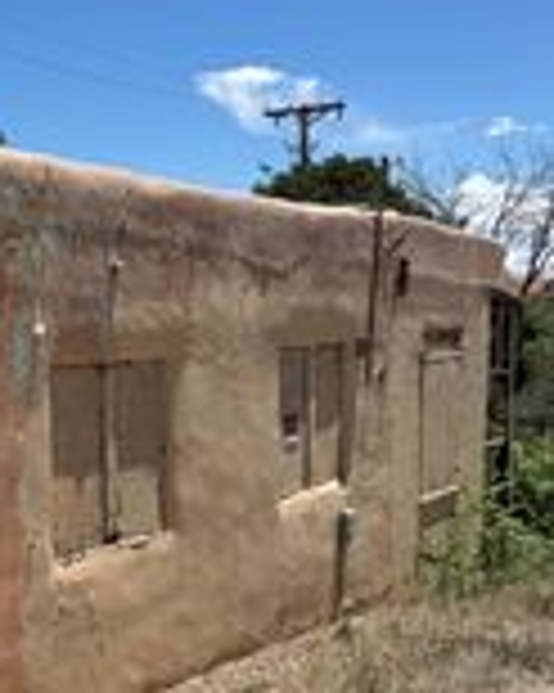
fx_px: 1559
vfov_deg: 24.6
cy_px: 565
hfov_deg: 18.8
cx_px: -149
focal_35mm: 76
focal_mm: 6.76
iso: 80
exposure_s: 1/4608
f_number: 1.78
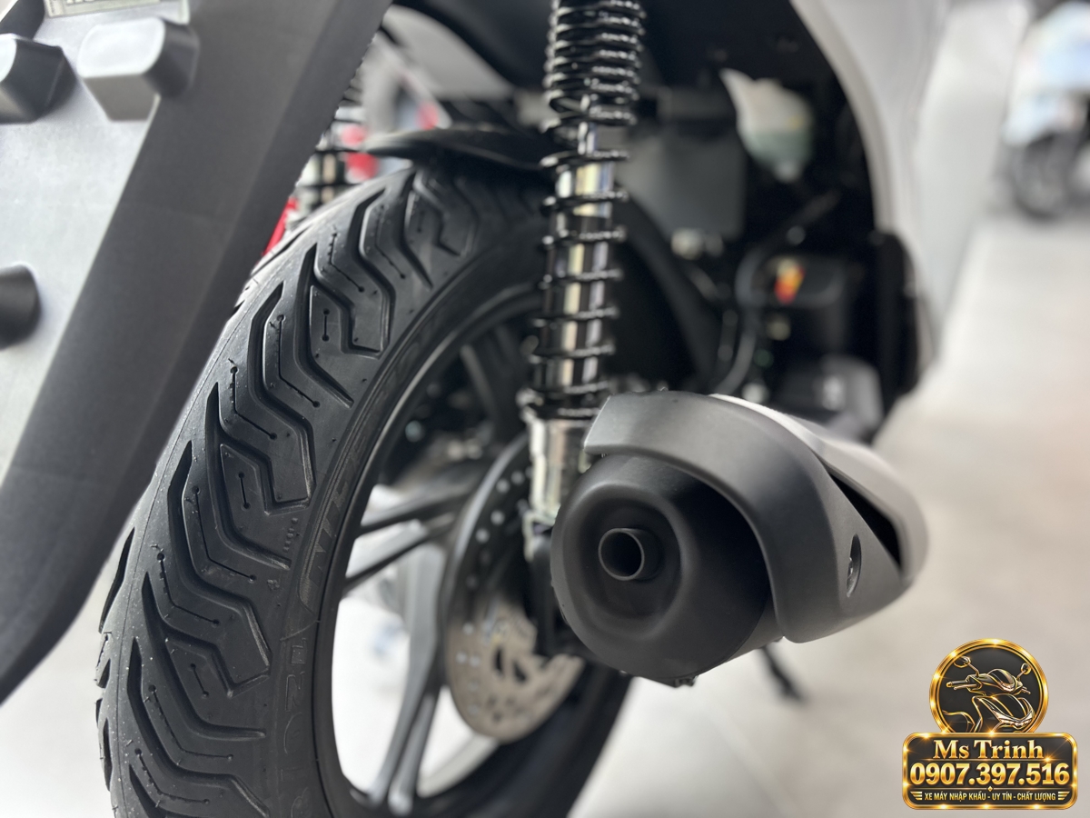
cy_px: 409
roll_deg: +0.2
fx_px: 819
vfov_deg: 53.1
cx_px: 545
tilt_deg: -19.5
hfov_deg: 67.3
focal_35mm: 26
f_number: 1.6
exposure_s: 1/50
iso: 80
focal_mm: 5.96
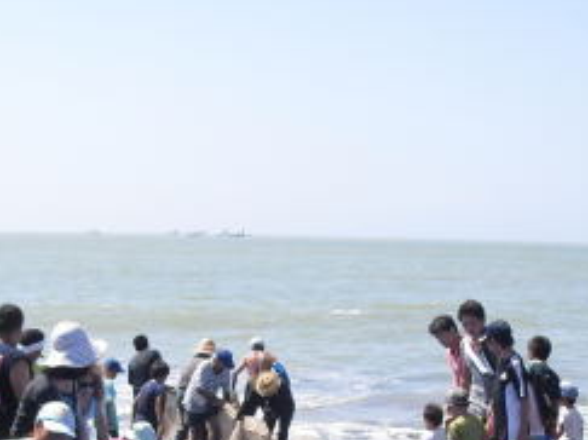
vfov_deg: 15.1
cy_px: 493
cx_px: 252
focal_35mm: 95
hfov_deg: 20.6
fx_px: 1613
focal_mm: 6.3
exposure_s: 1/160
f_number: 7.8
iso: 100
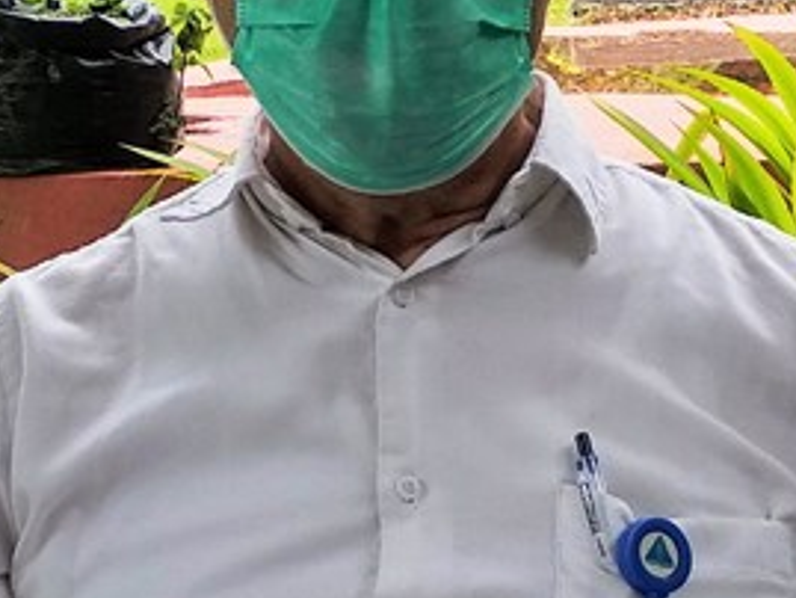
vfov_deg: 15.0
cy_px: 281
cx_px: 263
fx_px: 2278
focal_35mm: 99
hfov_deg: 19.8
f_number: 2.2
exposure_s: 1/260
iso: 125
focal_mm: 3.81
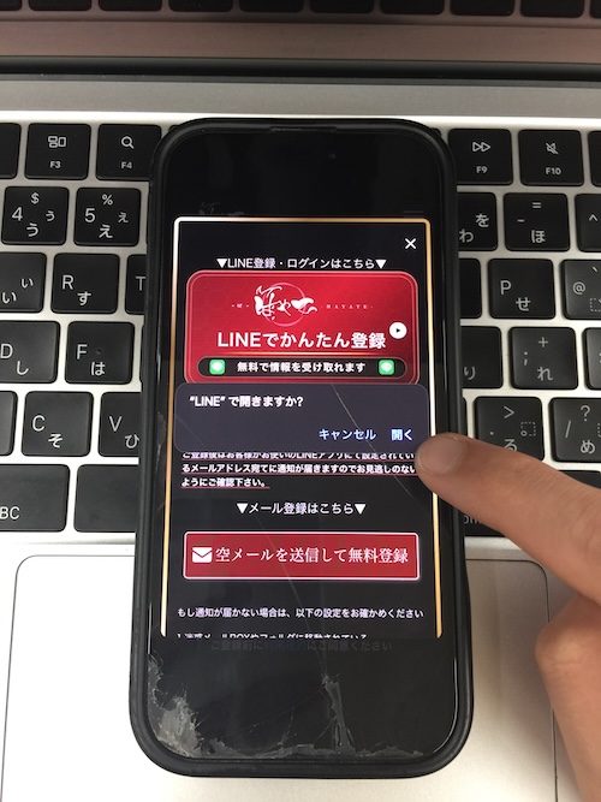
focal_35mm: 29
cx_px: 300
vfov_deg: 61.7
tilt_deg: -63.1
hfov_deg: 48.2
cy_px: 401
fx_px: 672
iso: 40
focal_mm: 4.15
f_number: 2.2
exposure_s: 1/15
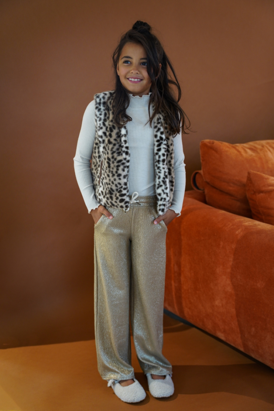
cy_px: 206
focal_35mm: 43
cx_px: 137
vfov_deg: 45.2
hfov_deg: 31.1
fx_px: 493
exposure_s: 1/60
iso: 640
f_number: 3.2
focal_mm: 43.2
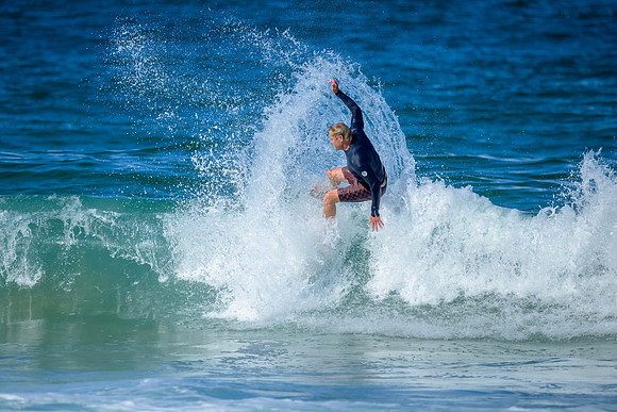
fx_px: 13714
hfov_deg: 2.6
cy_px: 206
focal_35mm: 800
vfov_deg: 1.7
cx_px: 308
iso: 320
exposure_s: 1/2500
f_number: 6.3
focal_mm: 800
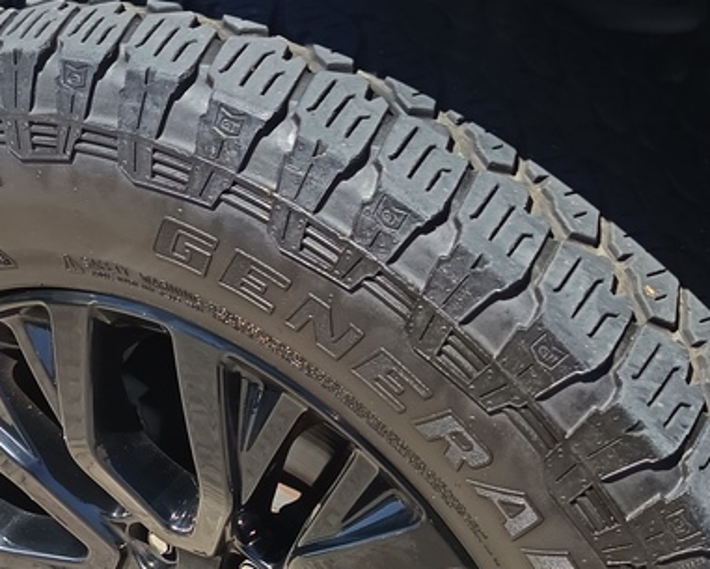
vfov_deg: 23.4
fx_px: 1324
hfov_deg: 30.0
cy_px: 537
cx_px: 343
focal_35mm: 63
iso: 185
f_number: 1.75
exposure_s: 1/600
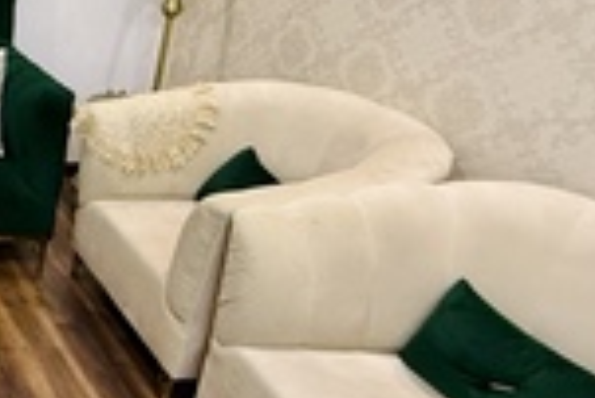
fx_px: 728
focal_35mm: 44
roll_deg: -2.0
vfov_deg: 30.0
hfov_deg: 32.3
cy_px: 89
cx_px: -195
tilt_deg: -17.9
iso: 400
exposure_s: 1/60
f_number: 2.2
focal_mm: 2.22
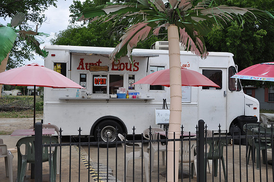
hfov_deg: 49.6
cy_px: 91
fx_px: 296
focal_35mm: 39
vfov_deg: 34.1
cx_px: 137
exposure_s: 1/200
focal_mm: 26
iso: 200
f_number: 7.1
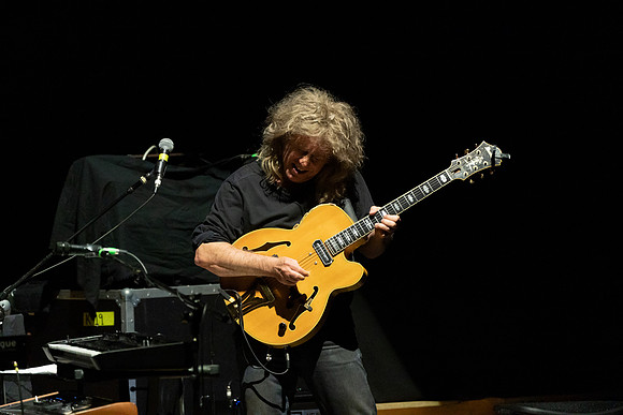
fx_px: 6820
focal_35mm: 394
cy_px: 208
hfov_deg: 5.2
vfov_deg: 3.5
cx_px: 312
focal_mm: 394
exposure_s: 1/250
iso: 3200
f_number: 5.6
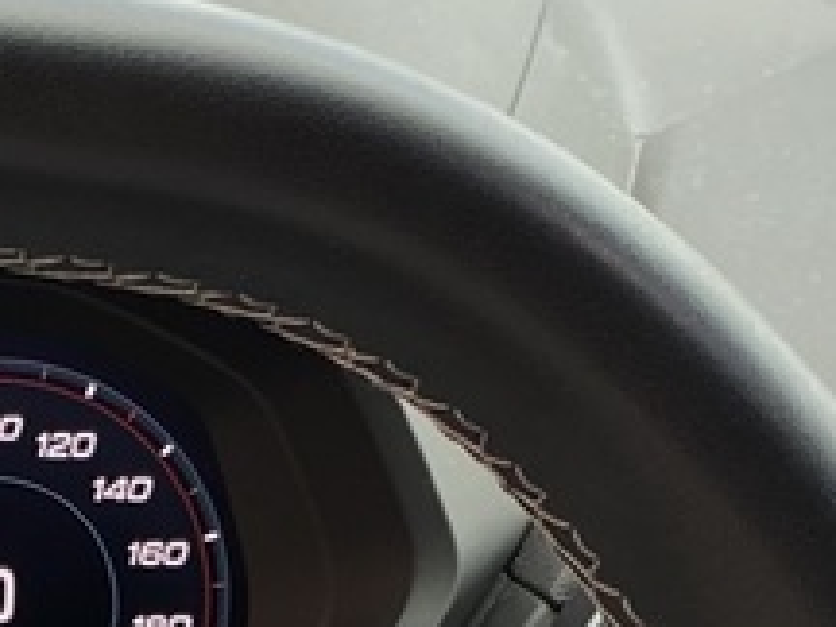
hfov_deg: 11.1
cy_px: 1552
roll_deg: -0.1
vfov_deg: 7.9
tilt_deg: -30.6
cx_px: -263
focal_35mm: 173
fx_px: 4178
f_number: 1.8
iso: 32
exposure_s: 1/124
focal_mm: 4.25
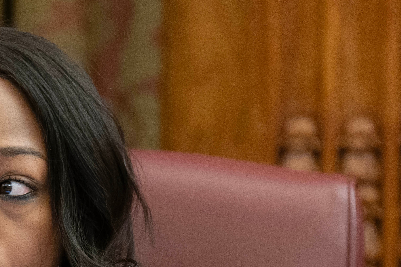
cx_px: -41
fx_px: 5457
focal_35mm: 490
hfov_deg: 4.2
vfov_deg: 2.8
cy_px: 294
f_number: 3.2
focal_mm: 200
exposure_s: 1/250
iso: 1250
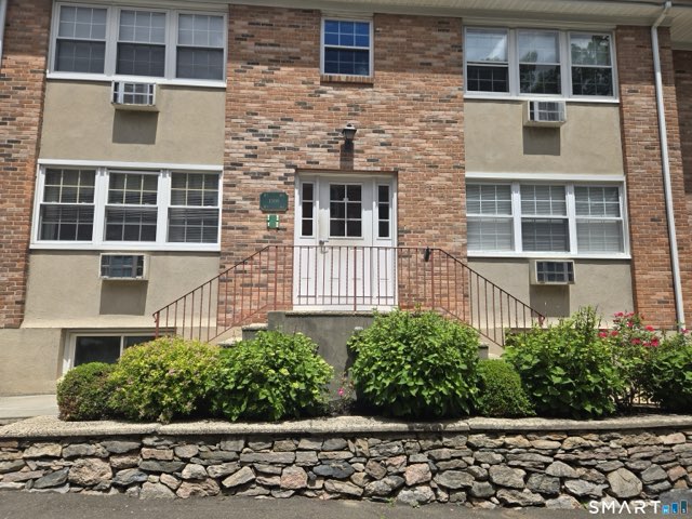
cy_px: 260
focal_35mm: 23
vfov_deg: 58.9
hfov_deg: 73.9
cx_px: 346
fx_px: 460
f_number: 1.8
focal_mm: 5.4
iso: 25
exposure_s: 1/2510
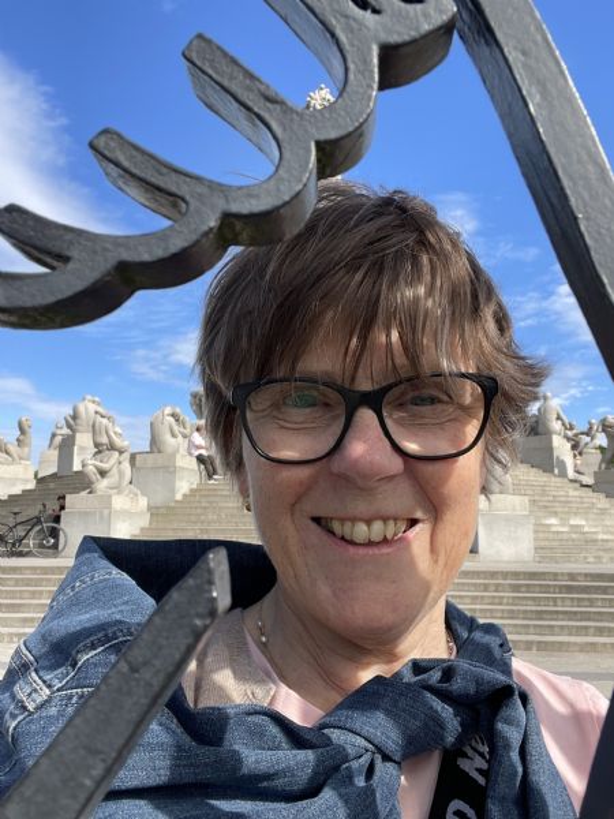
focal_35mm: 30
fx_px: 709
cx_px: 307
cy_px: 410
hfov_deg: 46.8
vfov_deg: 60.0
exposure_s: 1/392
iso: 25
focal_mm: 2.71
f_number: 2.2
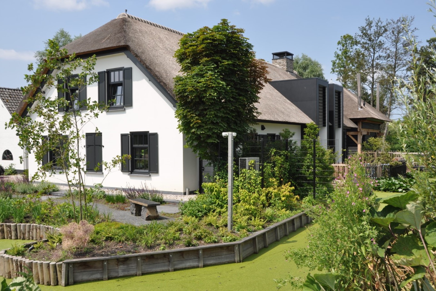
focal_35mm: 33
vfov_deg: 40.0
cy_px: 146
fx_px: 400
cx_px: 218
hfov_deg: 57.2
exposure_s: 1/320
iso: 200
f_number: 9
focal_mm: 22
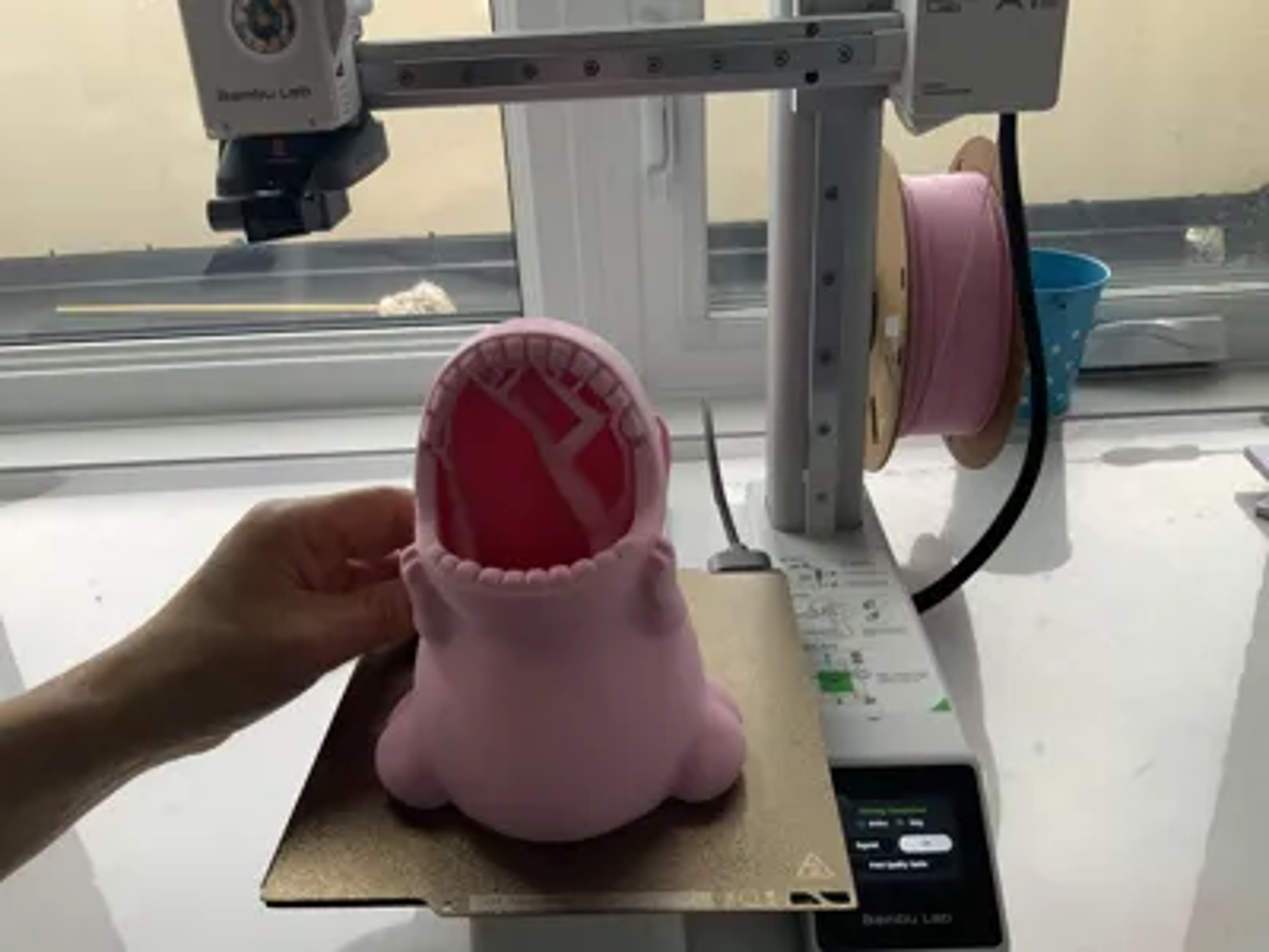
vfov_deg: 48.2
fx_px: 1063
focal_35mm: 29
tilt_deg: -25.5
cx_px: 634
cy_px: 476
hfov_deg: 61.7
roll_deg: +2.8
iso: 32
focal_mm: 3
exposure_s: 1/122
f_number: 1.8
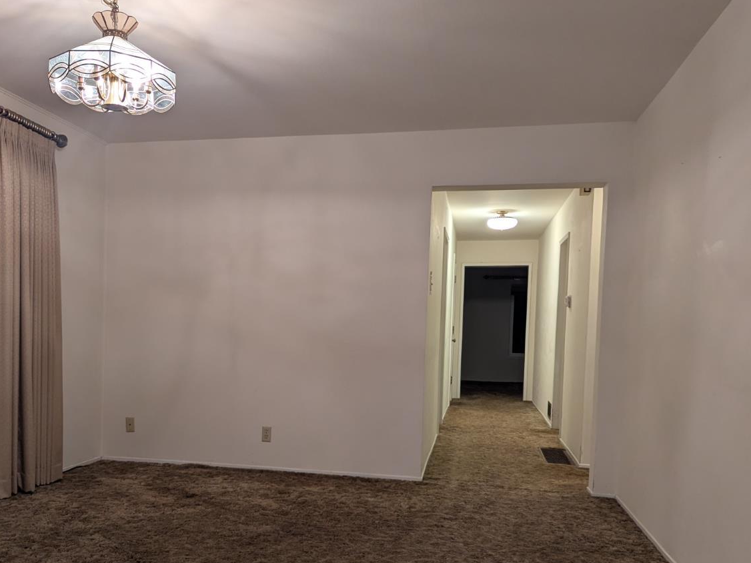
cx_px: 295
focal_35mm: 32
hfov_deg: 56.3
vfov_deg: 43.7
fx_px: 694
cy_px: 363
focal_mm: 6.81
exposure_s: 1/120
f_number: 1.85
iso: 347
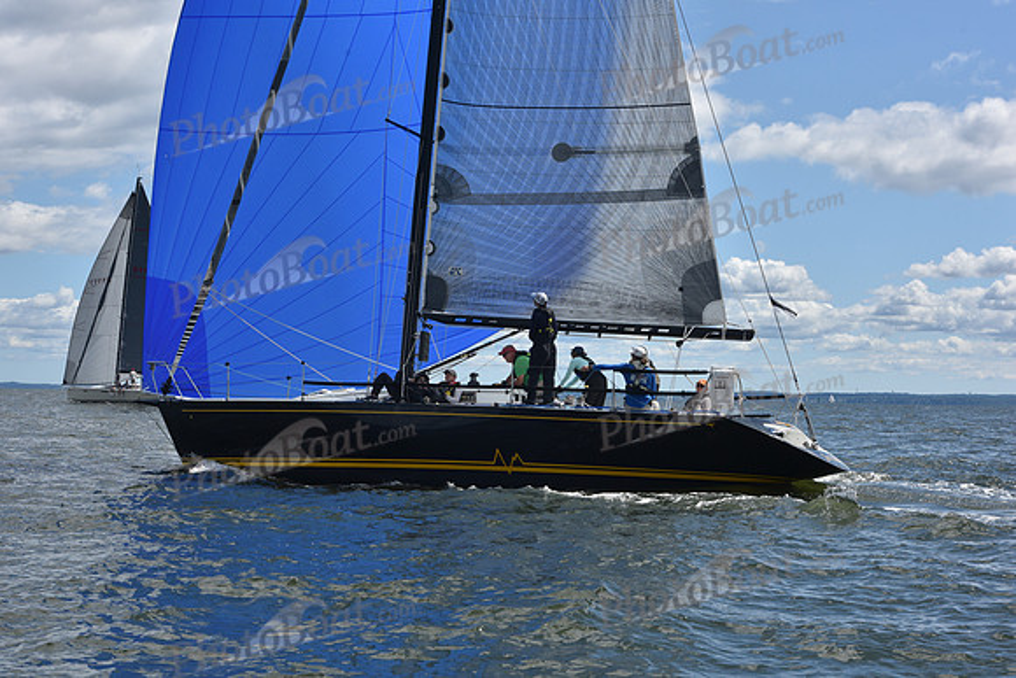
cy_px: 339
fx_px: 1976
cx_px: 508
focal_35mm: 70
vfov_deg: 19.5
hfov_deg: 28.8
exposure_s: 1/800
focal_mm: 70
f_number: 10
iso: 250
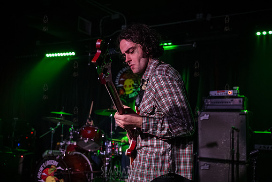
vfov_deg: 37.9
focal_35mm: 35
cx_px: 136
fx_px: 264
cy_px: 91
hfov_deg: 54.4
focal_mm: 35
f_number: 3.2
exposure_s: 1/320
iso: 16000
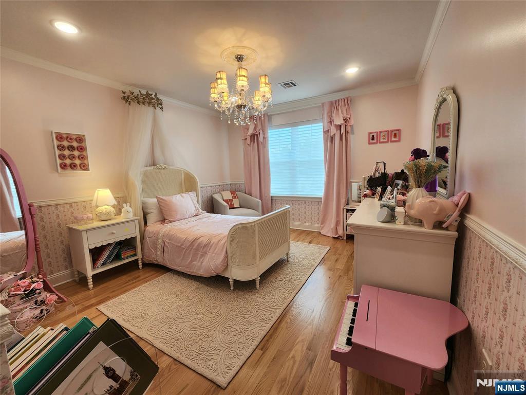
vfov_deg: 89.9
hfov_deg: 106.2
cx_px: 263
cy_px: 198
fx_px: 198
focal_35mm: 13
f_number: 2.2
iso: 80
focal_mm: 2.2
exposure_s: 1/120
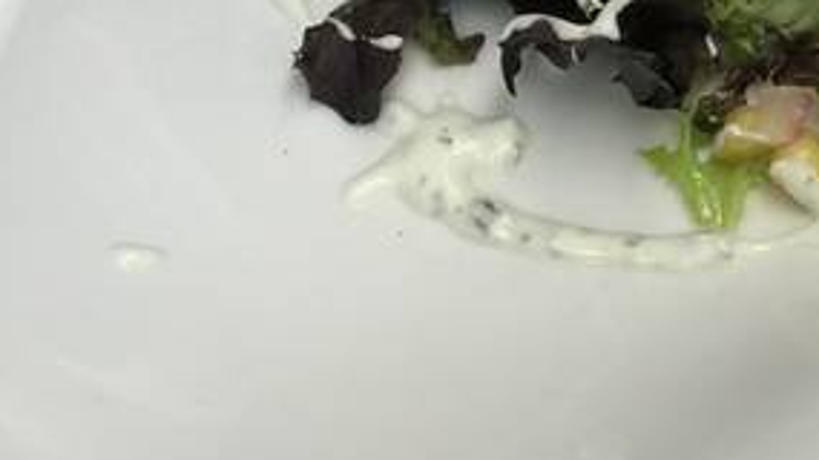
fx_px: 2778
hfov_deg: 16.5
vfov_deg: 9.3
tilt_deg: -52.6
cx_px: 740
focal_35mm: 128
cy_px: -152
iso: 50
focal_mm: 6.6
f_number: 2.8
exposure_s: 1/60
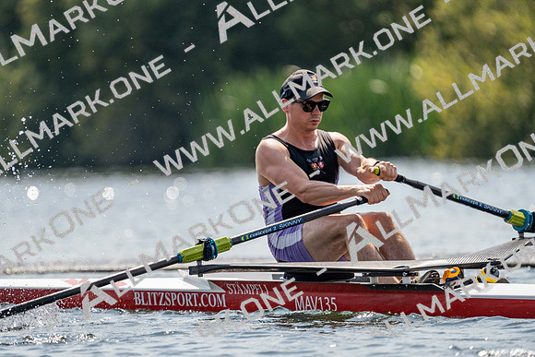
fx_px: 8309
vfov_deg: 2.5
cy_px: 178
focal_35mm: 559
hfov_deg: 3.7
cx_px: 268
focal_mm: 559
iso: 250
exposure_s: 1/1600
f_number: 6.3
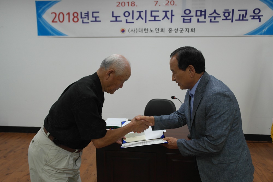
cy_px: 91
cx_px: 136
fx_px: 228
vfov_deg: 43.6
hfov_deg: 61.9
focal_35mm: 30
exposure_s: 1/60
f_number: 3.5
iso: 400
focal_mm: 20
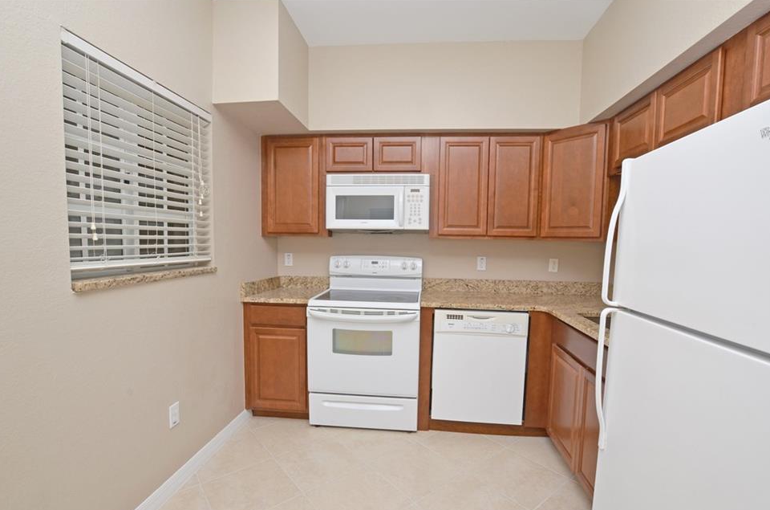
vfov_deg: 73.4
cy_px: 267
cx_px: 391
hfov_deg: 96.9
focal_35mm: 16
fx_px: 341
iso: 200
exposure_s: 1/60
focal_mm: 10
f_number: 10
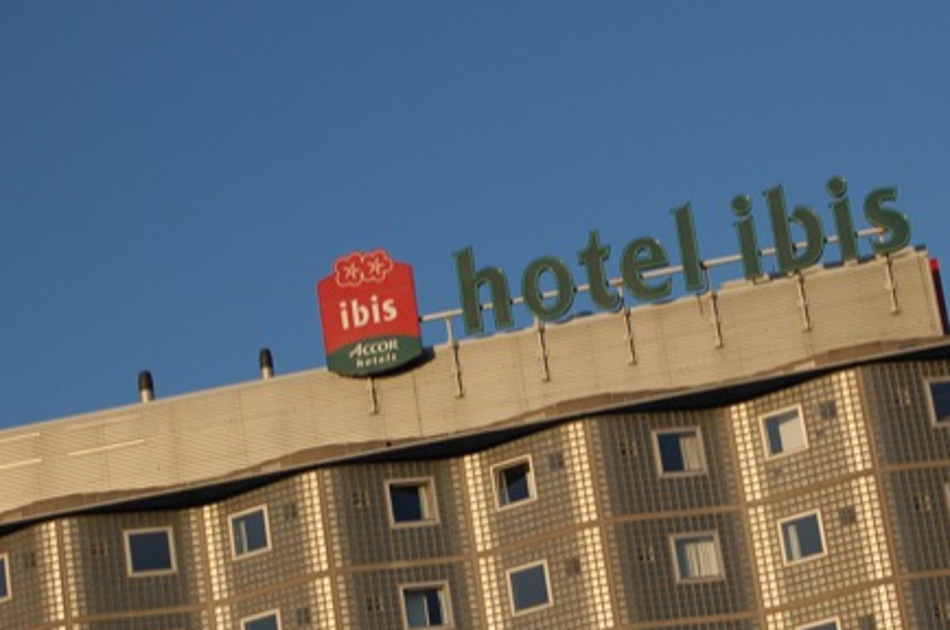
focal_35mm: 122
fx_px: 3208
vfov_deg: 11.2
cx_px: 536
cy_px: 305
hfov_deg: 16.8
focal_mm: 55
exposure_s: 1/320
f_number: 9
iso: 200
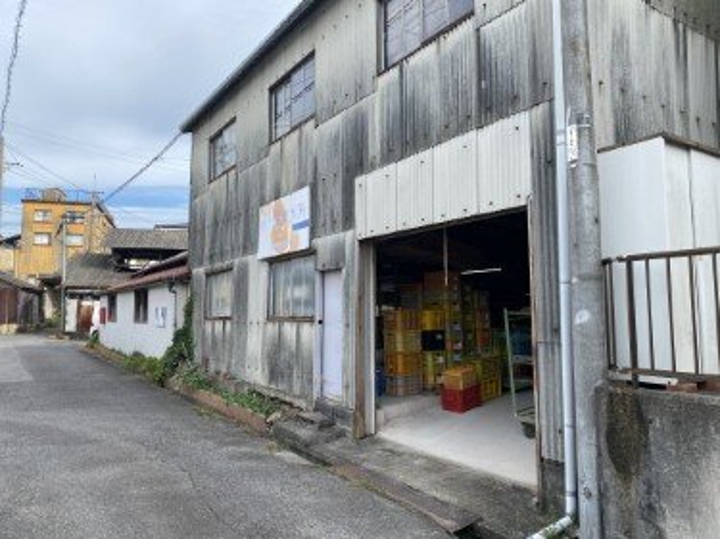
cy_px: 270
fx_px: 541
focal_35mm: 26
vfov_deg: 53.0
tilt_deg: +3.2
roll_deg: -0.1
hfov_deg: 67.3
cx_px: 360
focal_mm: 4.2
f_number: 1.8
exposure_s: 1/927
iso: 32
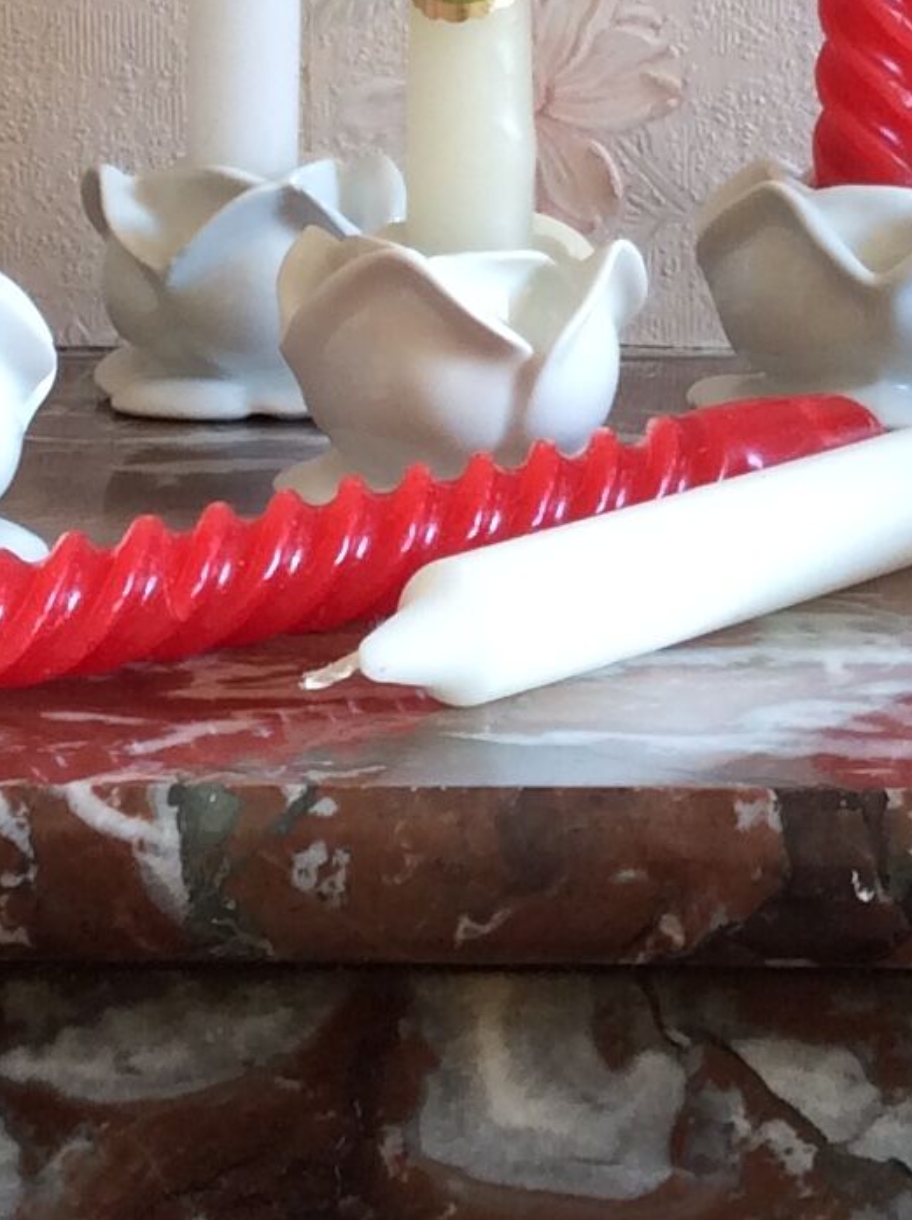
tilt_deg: -5.8
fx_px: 4189
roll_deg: +0.4
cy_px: 130
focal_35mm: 119
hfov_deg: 12.4
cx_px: 289
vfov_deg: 16.4
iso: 32
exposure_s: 1/25
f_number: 2.4
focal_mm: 3.3
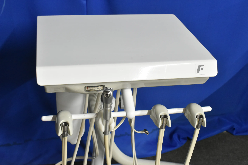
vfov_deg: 26.5
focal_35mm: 51
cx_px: 124
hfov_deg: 38.9
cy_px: 82
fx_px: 351
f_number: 8
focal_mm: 34
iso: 3600
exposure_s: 1/60
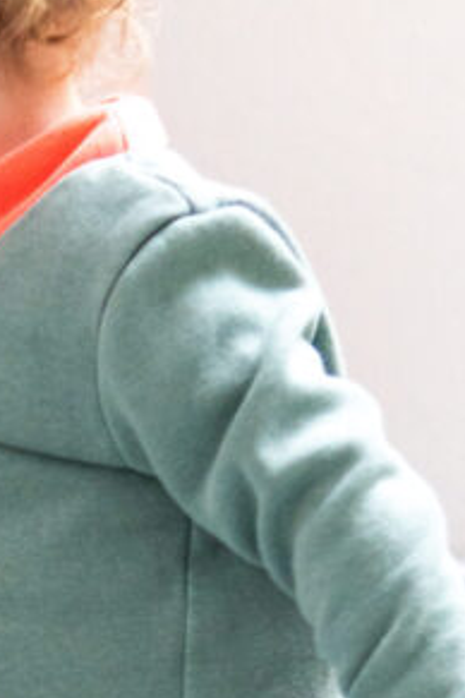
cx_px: -235
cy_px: 830
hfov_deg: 9.6
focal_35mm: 139
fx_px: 2693
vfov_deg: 14.3
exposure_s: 1/160
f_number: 2
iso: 2500
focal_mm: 30
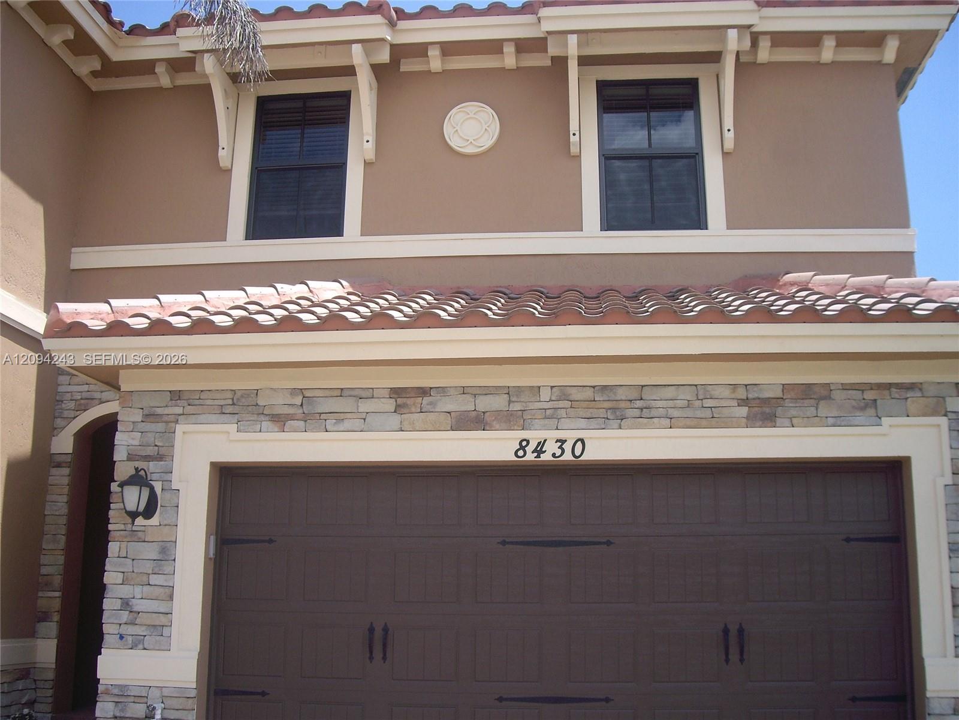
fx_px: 1053
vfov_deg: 37.7
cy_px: 360
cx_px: 480
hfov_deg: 49.0
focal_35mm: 38
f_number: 4.3
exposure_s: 1/250
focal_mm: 6.2
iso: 64
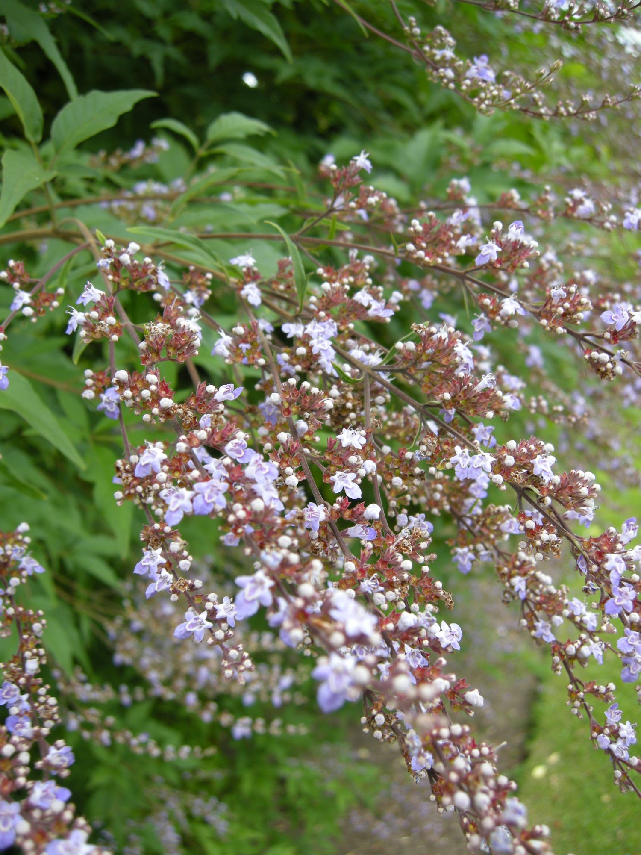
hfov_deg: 40.7
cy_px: 428
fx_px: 864
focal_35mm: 35
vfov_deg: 52.6
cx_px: 320
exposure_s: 1/81.3
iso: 64
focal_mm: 7.5
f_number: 3.4
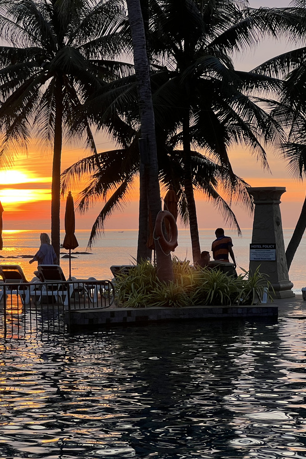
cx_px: 92
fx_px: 1377
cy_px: 231
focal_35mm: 108
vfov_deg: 18.9
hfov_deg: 12.7
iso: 32
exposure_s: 1/141
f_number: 2.8
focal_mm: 9
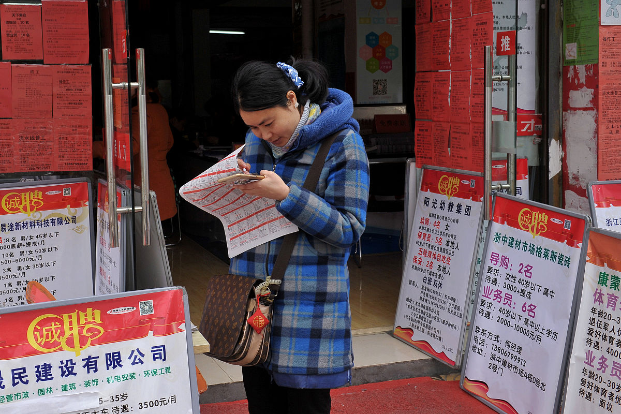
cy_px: 207
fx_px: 690
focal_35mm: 40
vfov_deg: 33.4
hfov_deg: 48.5
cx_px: 310
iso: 400
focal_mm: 40
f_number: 9
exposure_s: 1/400
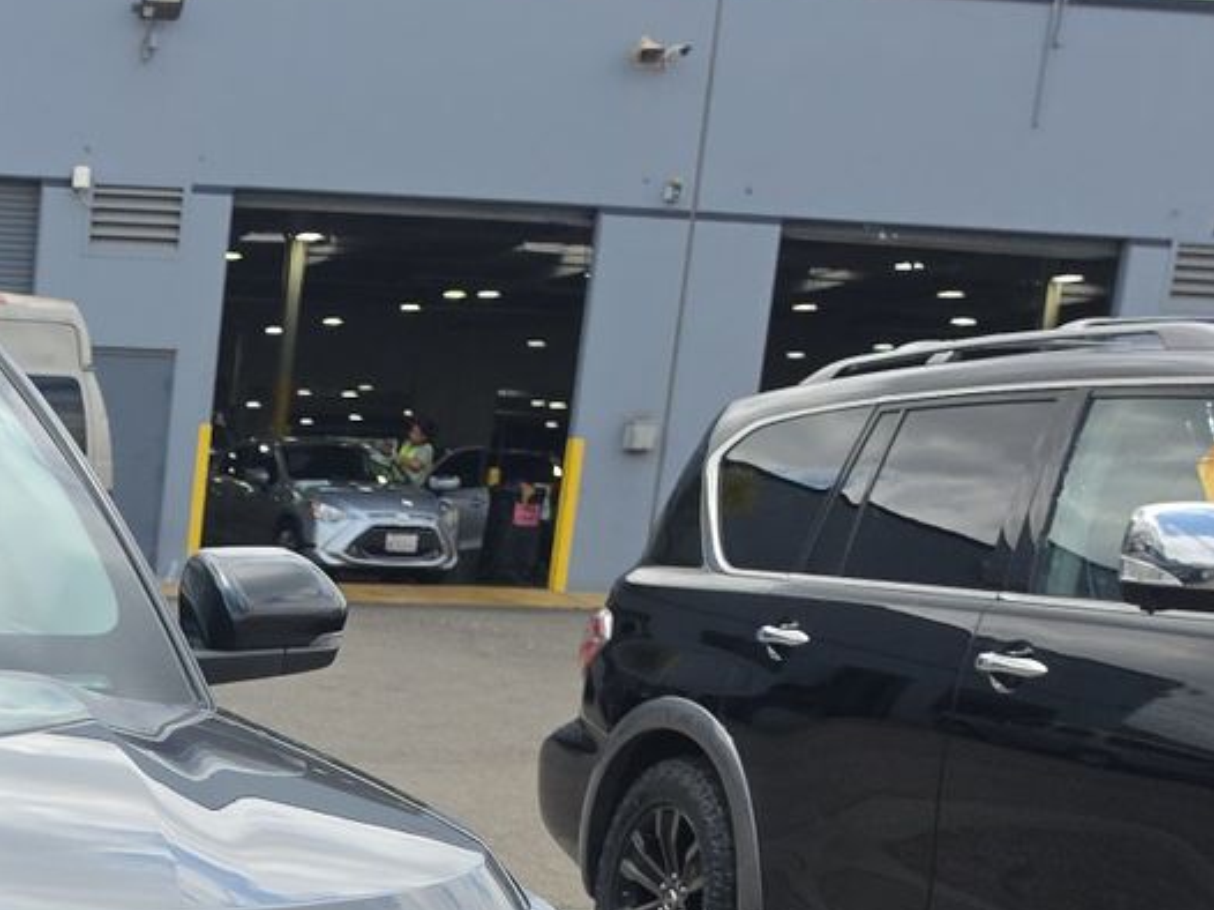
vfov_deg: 19.3
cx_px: -392
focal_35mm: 70
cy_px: 1203
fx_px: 2454
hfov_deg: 24.1
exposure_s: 1/3473
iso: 63
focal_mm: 6.5
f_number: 1.4
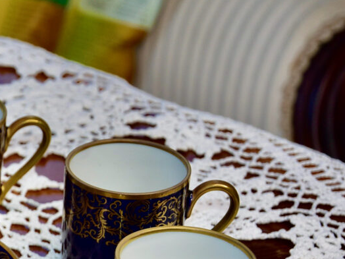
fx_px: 1724
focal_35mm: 173
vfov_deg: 8.5
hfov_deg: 11.1
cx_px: -121
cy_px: 263
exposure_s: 1/200
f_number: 4.8
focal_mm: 42
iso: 450
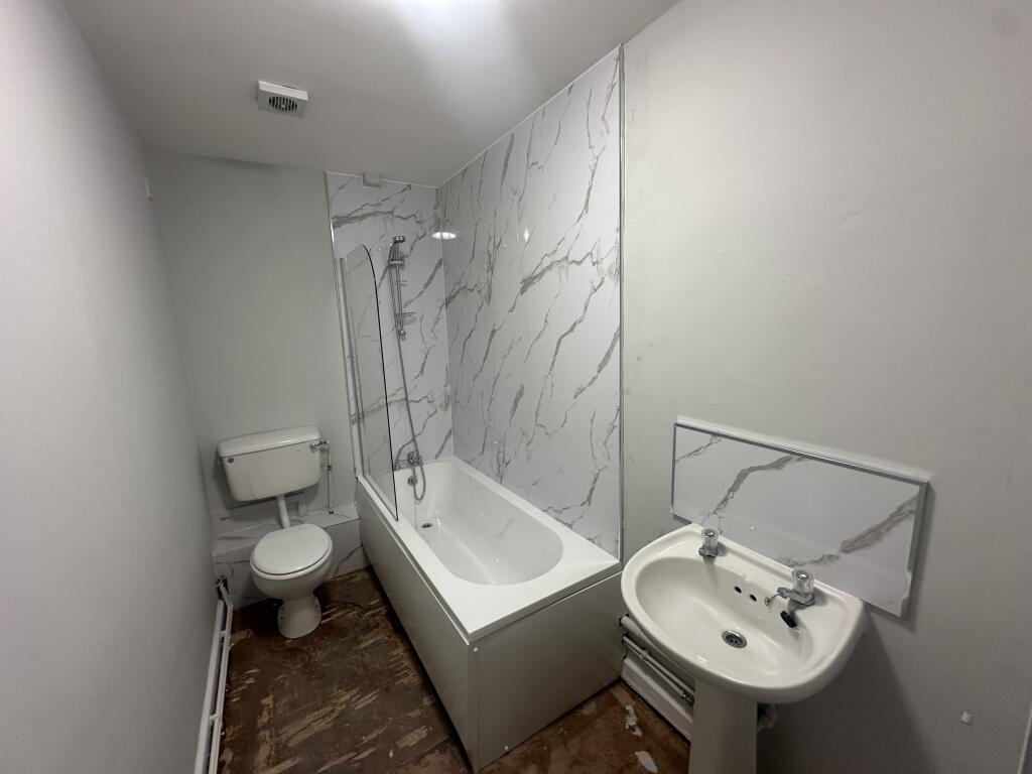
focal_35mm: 14
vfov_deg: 85.7
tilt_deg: -9.9
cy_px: 387
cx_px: 516
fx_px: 417
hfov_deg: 102.1
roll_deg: +1.0
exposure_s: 1/100
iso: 160
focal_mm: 2.22
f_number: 2.2
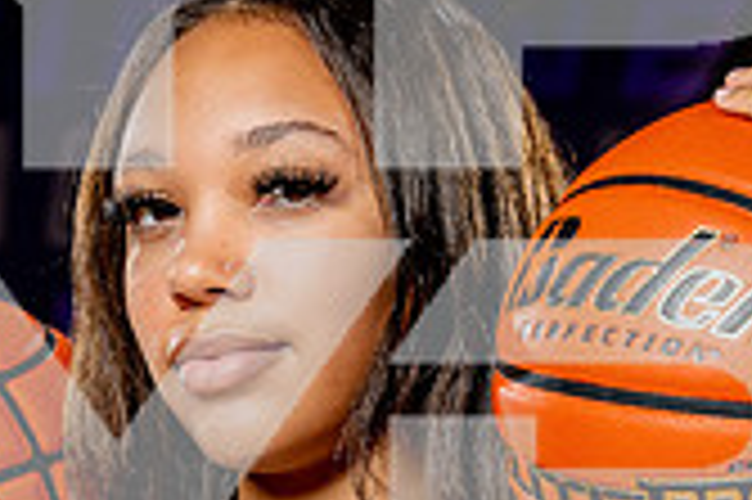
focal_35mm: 209
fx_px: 4361
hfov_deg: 9.9
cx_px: 302
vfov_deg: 6.5
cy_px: 480
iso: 320
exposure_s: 1/250
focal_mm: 60
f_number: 5.6
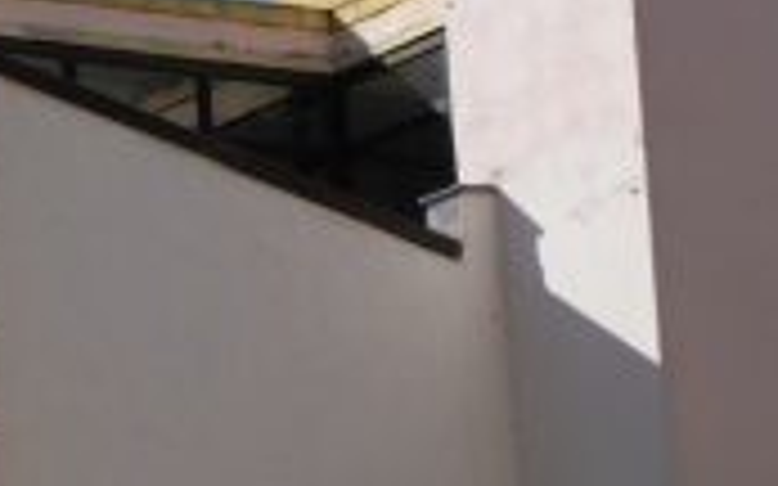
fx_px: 3942
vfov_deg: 6.9
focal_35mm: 186
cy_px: 756
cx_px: -931
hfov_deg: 10.1
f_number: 8
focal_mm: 19
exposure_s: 1/500
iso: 200
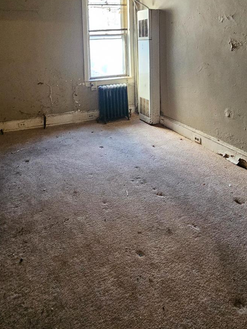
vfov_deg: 65.7
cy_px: 56
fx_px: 219
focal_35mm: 23
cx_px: 96
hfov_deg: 58.3
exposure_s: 1/30
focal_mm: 2.2
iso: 500
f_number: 2.2
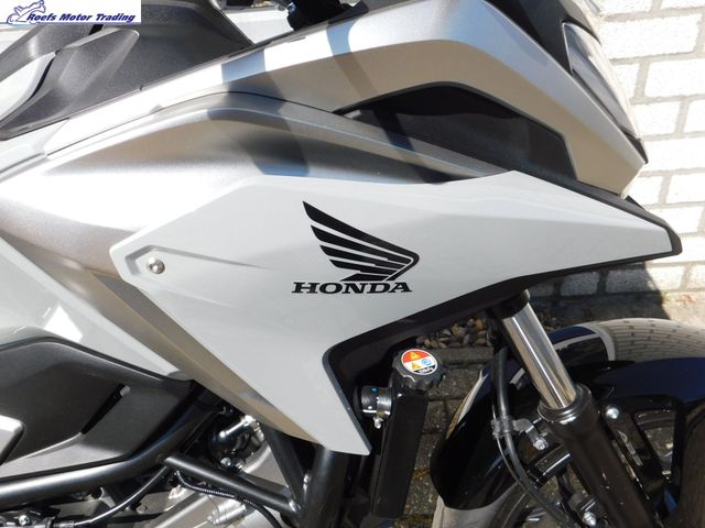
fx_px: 611
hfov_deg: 60.0
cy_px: 264
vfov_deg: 46.8
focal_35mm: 30
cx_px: 352
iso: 125
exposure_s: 1/800
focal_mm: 5.3
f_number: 3.2
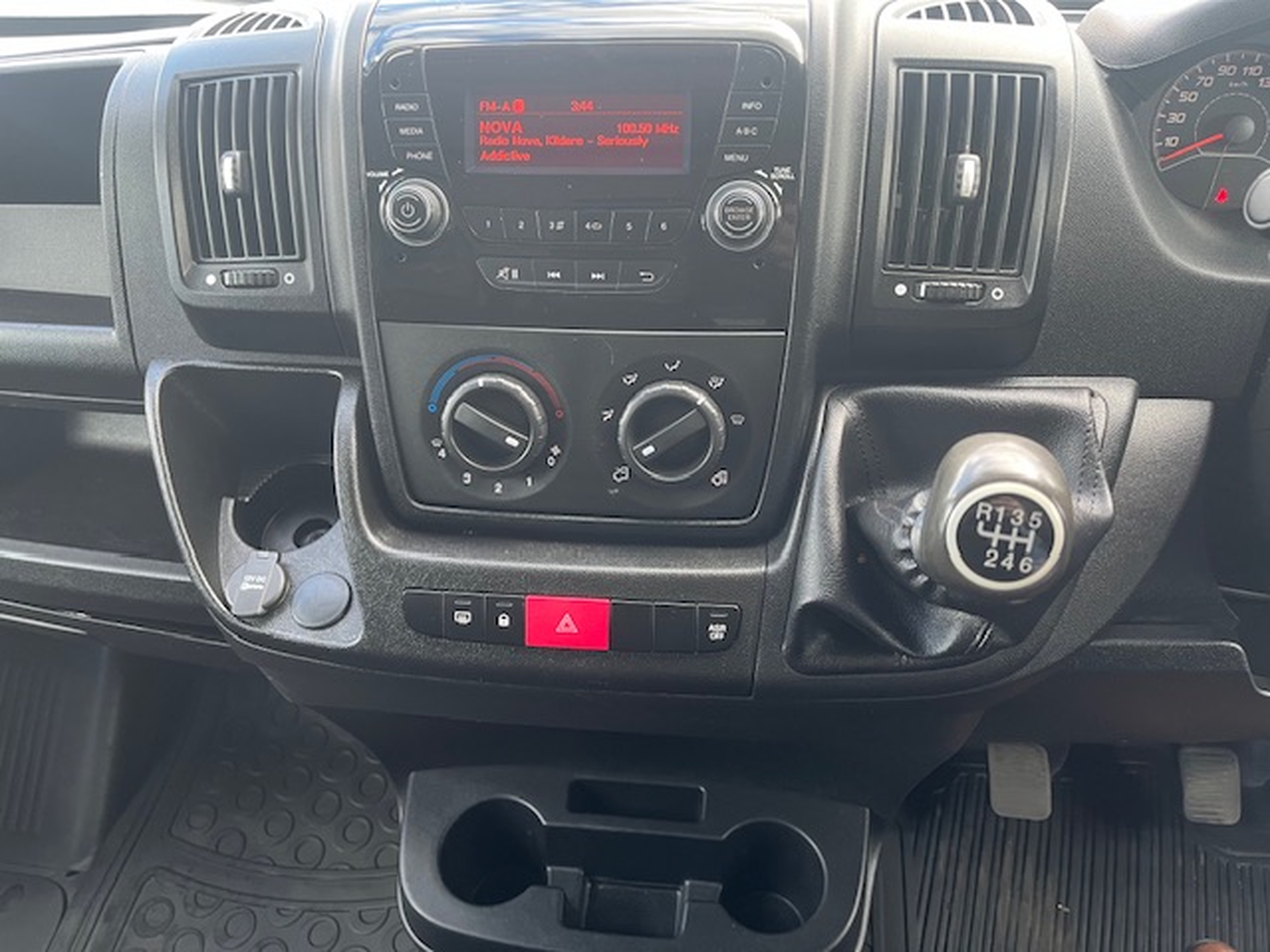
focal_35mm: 26
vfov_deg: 53.1
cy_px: 476
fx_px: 954
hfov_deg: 67.3
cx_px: 635
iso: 125
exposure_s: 1/74
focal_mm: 5.1
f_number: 1.6
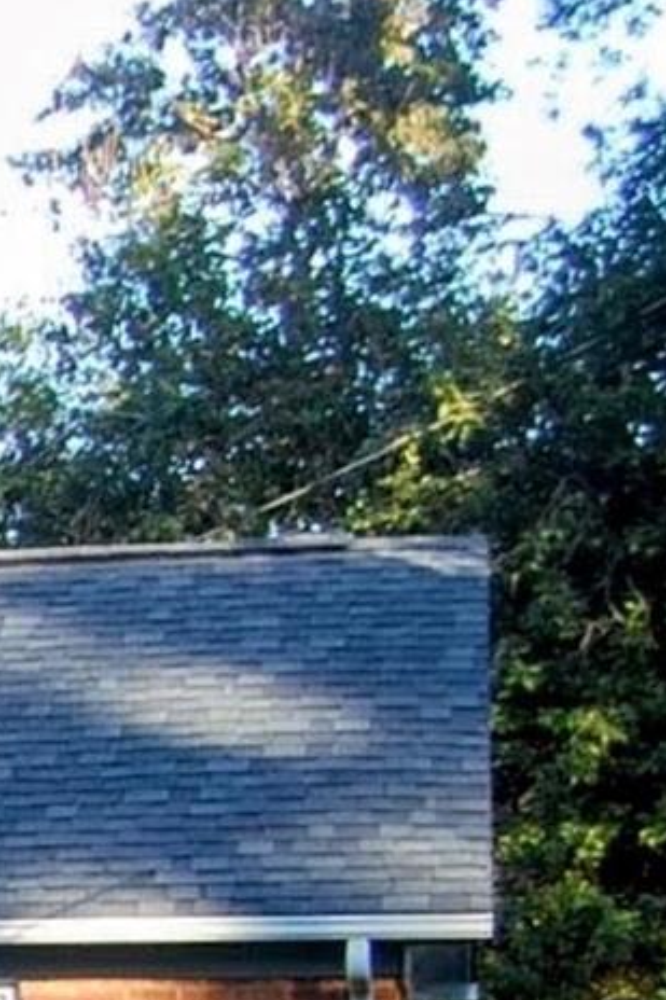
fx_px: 4776
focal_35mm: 172
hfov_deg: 7.0
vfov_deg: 11.6
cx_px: -1427
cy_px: 1339
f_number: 5.6
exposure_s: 1/125
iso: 250
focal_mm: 26
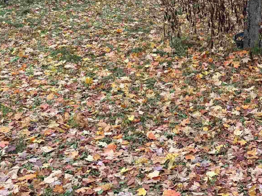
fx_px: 522
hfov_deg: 26.6
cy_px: -29
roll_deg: -0.2
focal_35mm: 69
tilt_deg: -3.8
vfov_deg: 20.2
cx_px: 265
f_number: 1.6
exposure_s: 1/142
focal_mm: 5.96
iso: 40
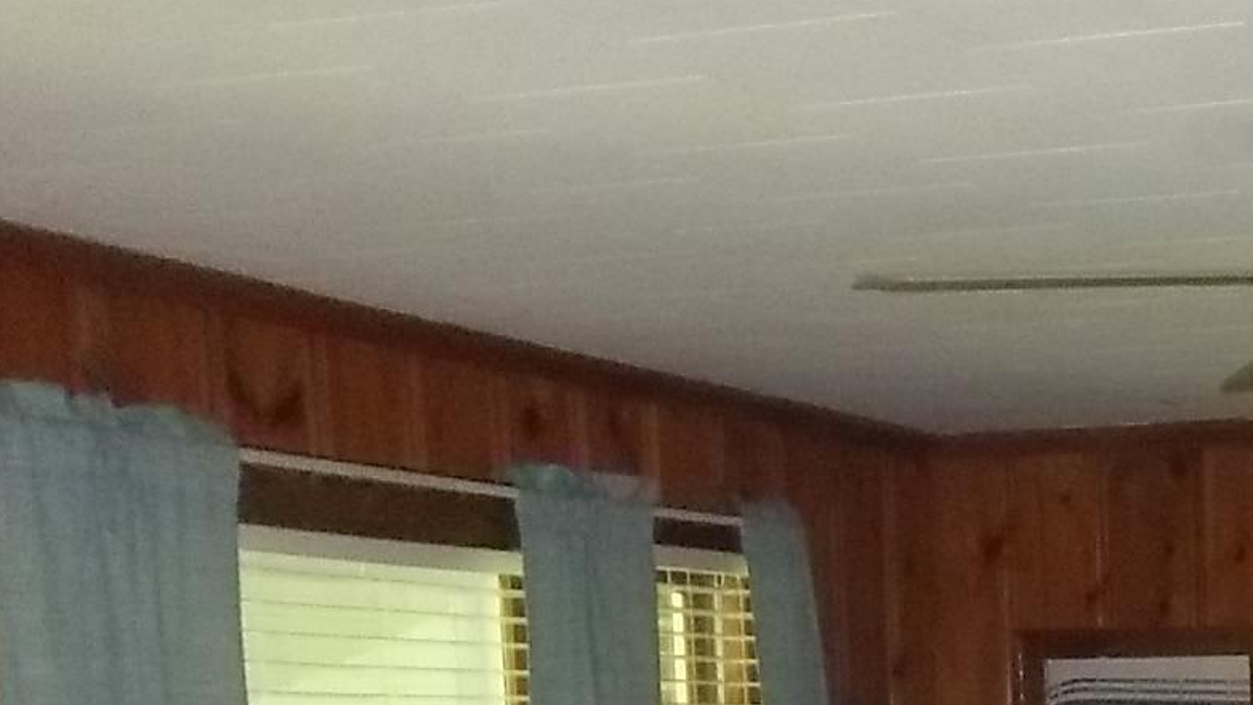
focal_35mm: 77
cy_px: 1194
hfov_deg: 25.4
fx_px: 2558
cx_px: 1404
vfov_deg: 14.2
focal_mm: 4.9
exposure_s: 1/30
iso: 400
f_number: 3.5
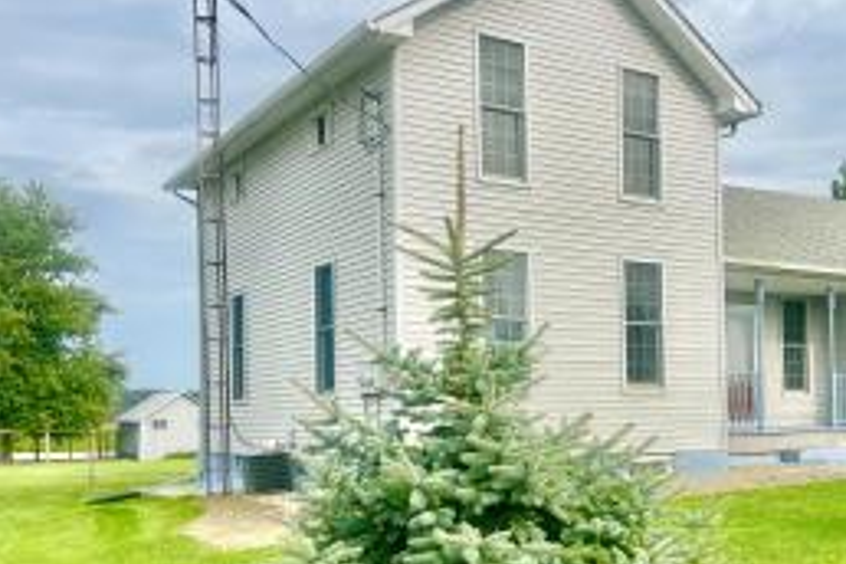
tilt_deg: +1.9
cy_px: 380
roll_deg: +1.2
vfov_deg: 31.6
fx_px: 987
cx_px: 571
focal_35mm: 42
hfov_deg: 45.6
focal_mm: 5.7
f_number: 1.5
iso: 50
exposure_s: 1/2762
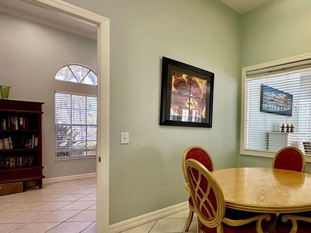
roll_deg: -1.0
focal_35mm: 23
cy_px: 135
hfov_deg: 67.2
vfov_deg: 58.6
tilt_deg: -1.5
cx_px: 248
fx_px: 207
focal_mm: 2.22
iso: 200
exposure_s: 1/120
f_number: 2.2
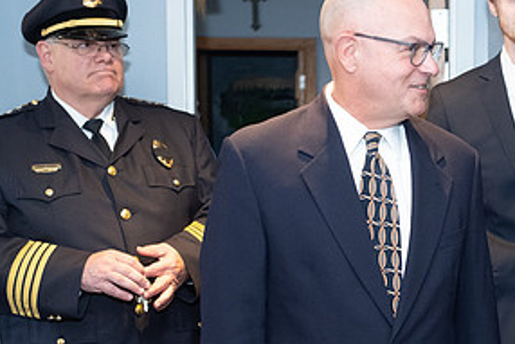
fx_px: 1016
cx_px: 445
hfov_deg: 27.6
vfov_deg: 19.1
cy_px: 231
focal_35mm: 71
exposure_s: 1/125
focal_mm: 23
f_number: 2.8
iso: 1600
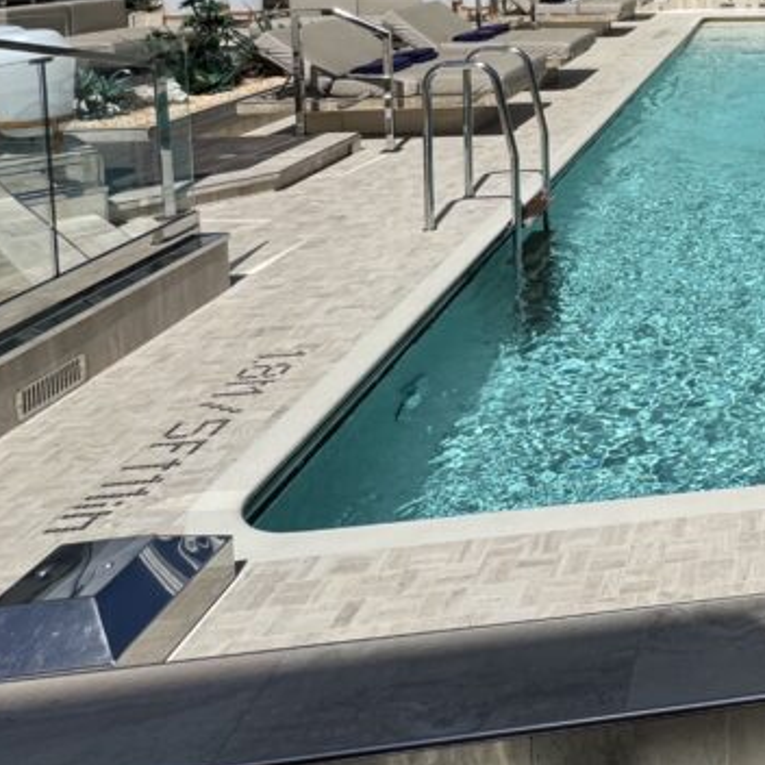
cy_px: -11
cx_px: 950
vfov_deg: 40.1
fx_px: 900
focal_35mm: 36
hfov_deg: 34.9
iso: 50
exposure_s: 1/3906
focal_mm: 2.22
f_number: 2.2
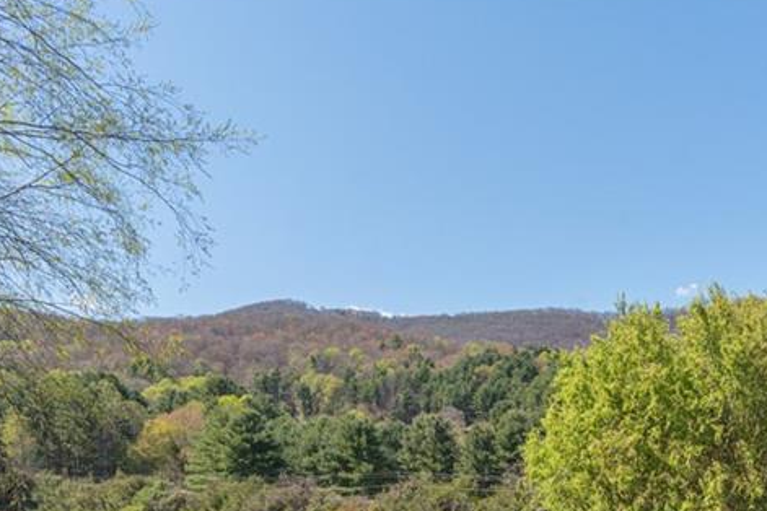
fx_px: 788
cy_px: 531
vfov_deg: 32.5
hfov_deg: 50.0
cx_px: 565
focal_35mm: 37
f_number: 7.1
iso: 400
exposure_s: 1/800
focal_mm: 17
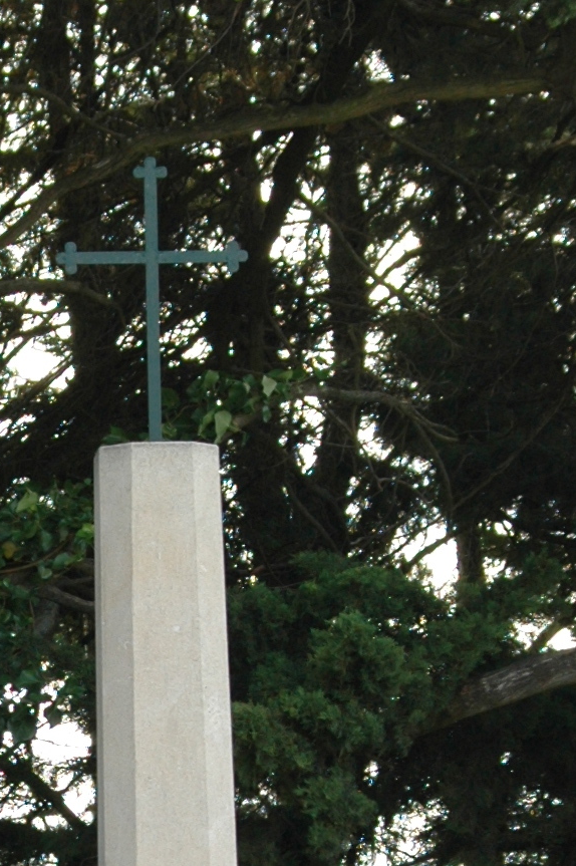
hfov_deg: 6.0
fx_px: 5528
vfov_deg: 8.9
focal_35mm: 230
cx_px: 51
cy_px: 1036
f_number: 6.3
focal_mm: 44
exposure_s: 1/160
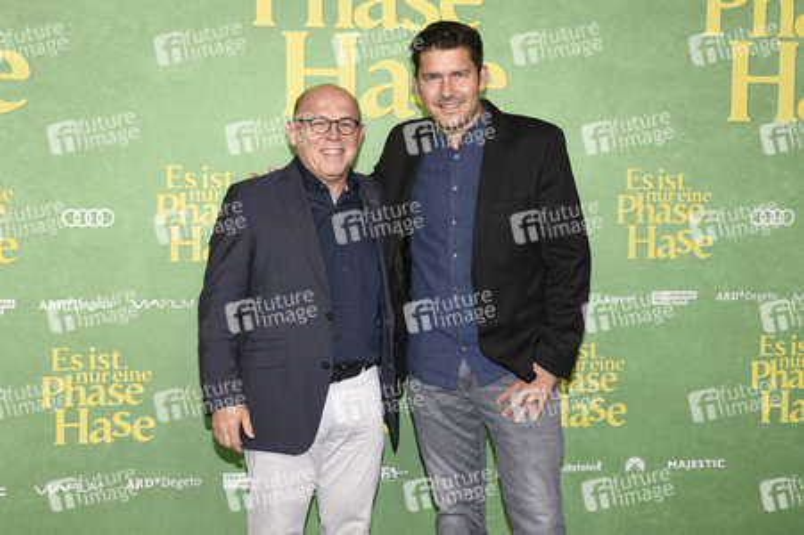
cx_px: 402
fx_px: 848
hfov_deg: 50.7
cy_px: 268
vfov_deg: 35.0
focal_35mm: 38
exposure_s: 1/125
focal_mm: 38
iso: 500
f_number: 6.3
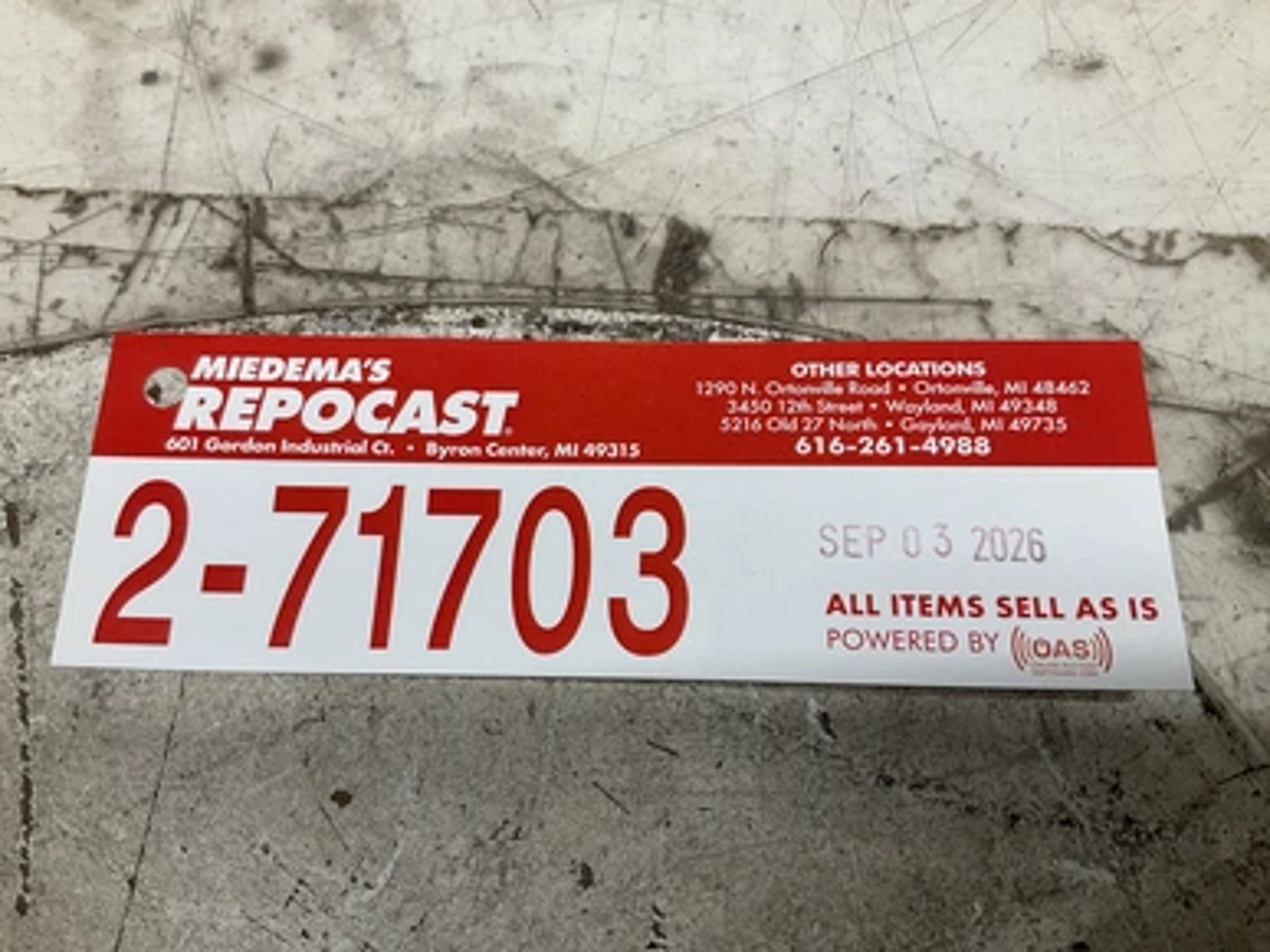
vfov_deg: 46.8
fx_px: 1100
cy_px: 479
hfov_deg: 60.0
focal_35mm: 30
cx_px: 617
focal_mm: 3
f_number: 1.8
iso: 40
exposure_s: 1/120
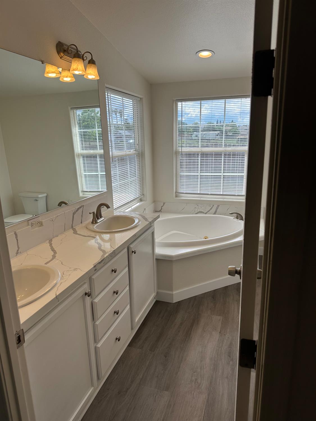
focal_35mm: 24
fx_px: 292
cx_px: 158
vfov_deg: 71.6
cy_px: 210
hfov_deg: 56.8
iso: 80
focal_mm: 6.86
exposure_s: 1/1495
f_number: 1.78
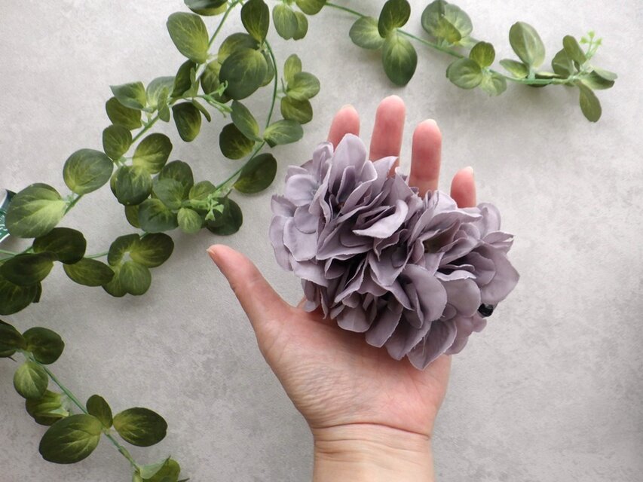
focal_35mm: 34
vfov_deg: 41.8
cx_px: 322
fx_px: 632
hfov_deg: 54.0
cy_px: 241
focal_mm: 6.1
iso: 160
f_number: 3.8
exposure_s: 1/50
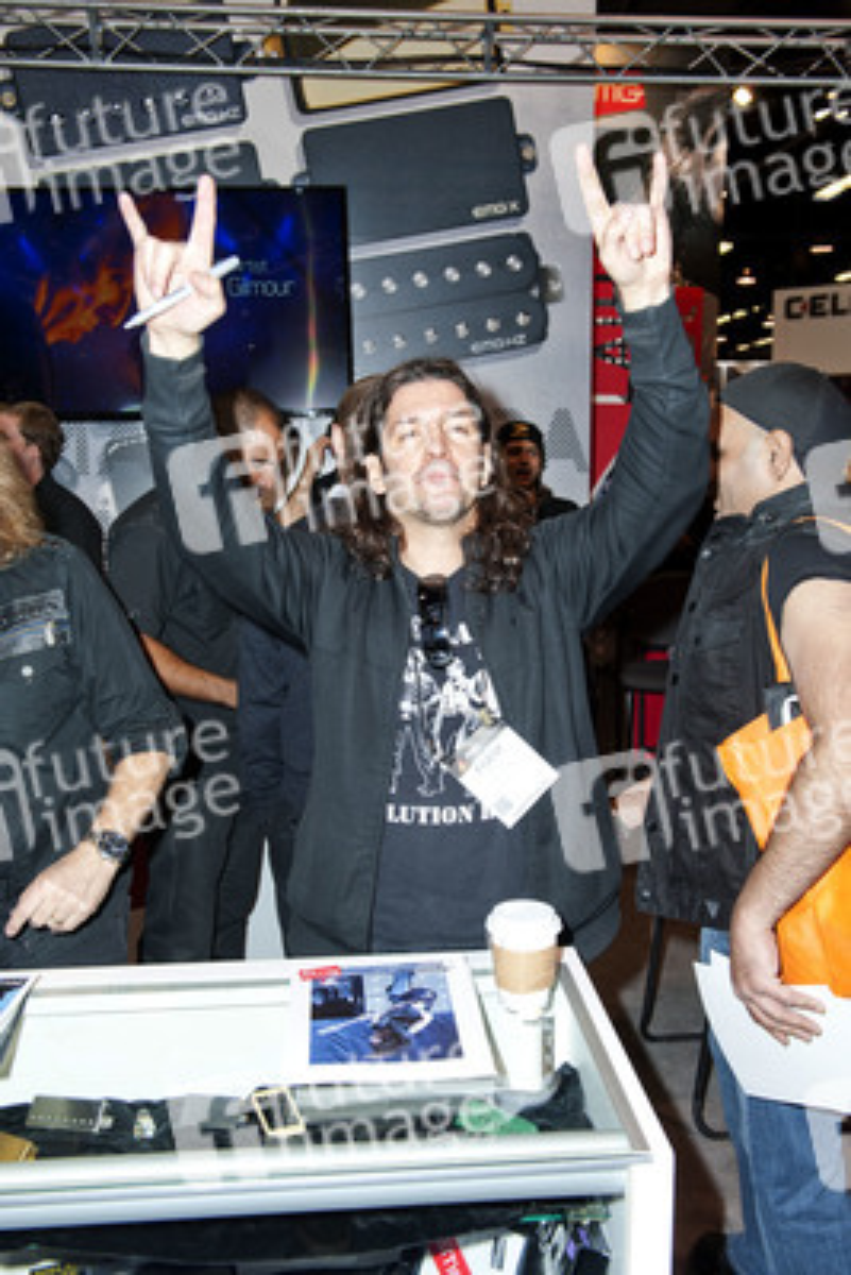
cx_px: 426
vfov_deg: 55.8
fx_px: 1204
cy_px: 638
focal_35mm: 34
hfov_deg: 38.9
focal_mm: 34
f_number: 5
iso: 500
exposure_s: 1/320
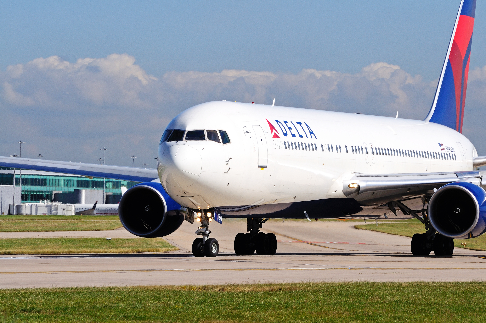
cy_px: 162
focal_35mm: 300
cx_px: 243
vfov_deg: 4.6
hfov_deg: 6.9
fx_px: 4045
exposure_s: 1/500
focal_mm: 200
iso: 200
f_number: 13
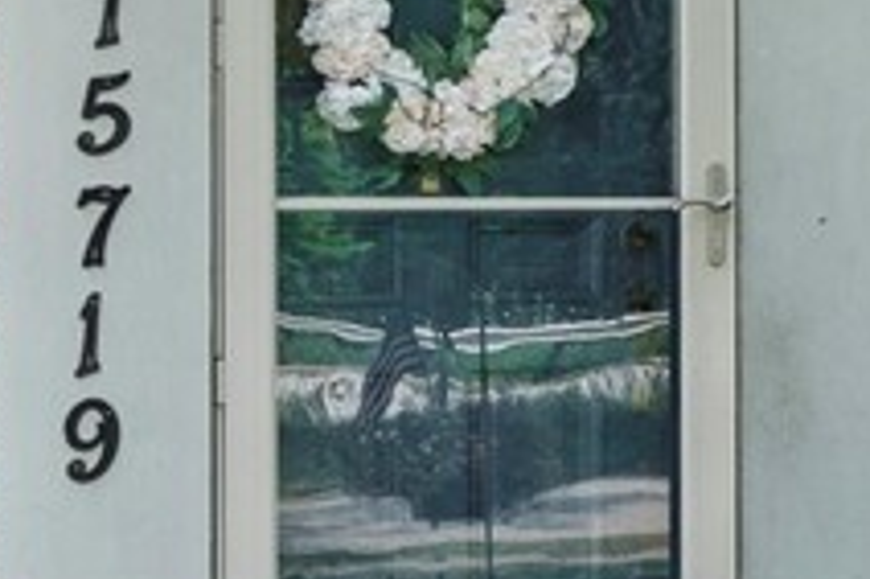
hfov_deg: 11.8
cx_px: 1810
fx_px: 3719
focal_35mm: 154
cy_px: 285
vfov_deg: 8.9
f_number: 9
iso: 250
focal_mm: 20
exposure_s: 1/30
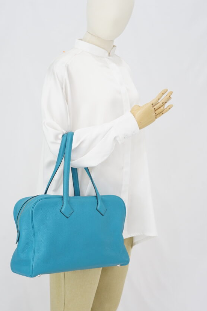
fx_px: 534
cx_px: 85
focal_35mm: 62
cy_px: 181
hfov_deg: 21.9
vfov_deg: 32.3
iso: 640
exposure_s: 1/8
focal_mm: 50
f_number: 6.3
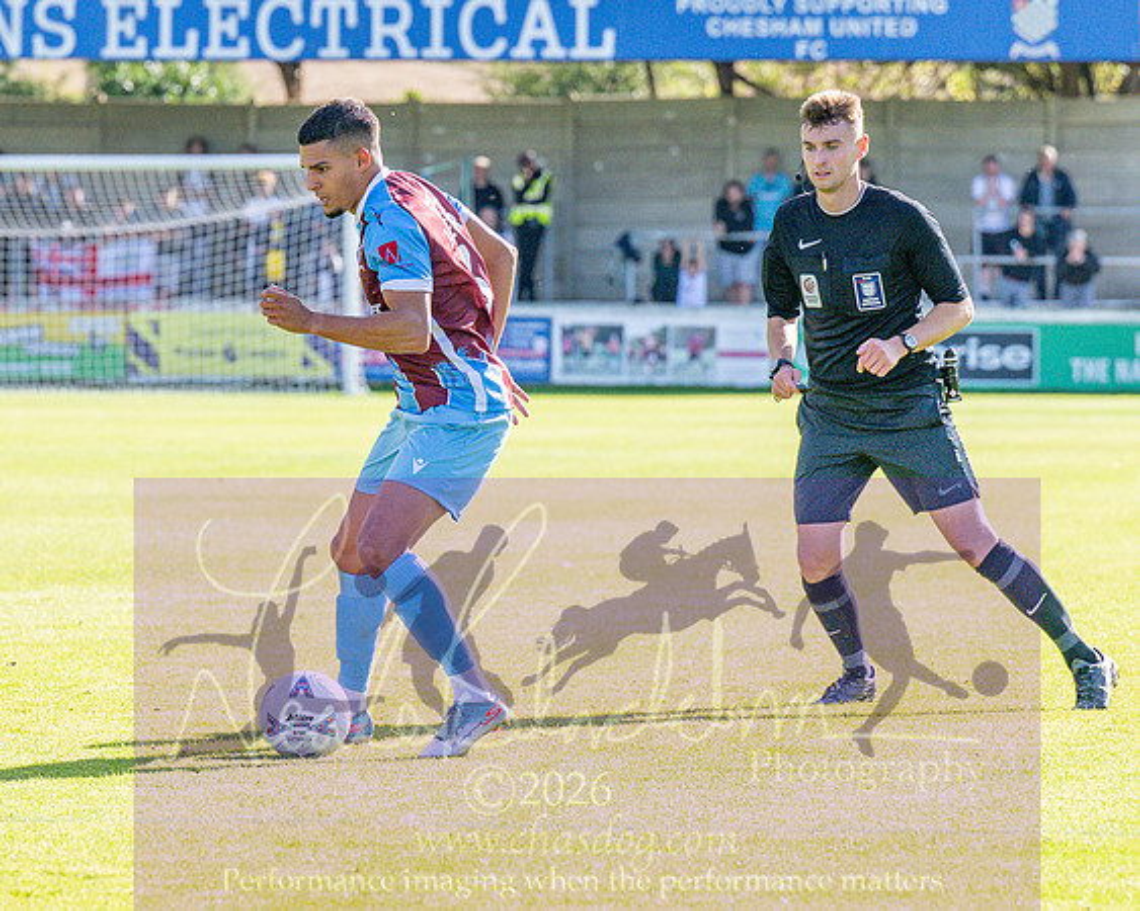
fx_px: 9856
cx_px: 168
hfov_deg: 6.6
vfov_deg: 5.3
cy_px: 398
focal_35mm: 292
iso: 400
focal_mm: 115
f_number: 4
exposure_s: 1/2500
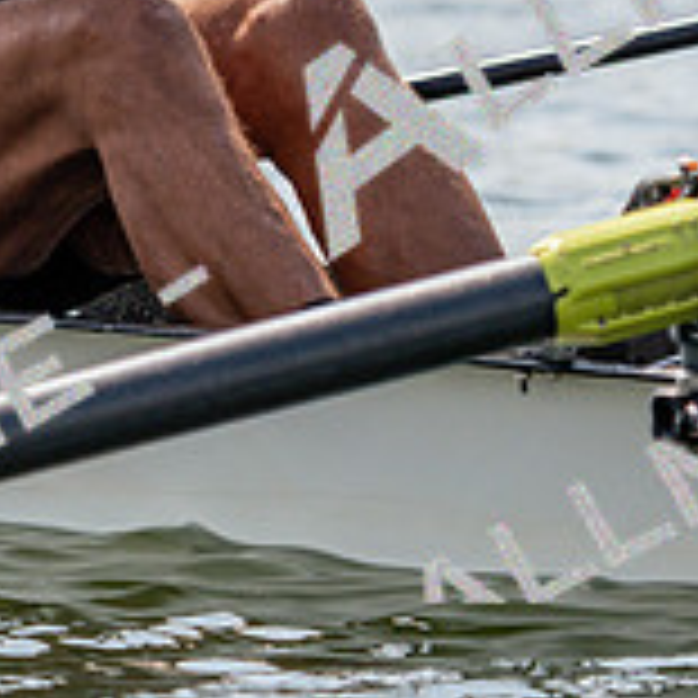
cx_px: -81
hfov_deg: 2.8
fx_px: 14486
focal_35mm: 635
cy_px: -169
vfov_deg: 2.8
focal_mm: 200
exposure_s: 1/1600
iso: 200
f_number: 5.6
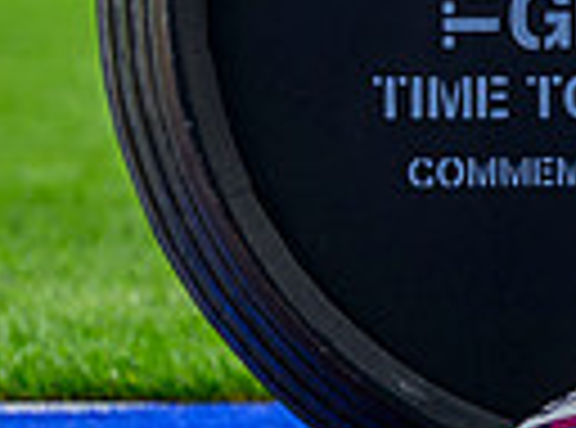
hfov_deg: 2.9
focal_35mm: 669
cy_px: -227
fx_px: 11090
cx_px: 1539
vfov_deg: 2.2
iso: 200
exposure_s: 1/200
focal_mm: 125
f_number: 4
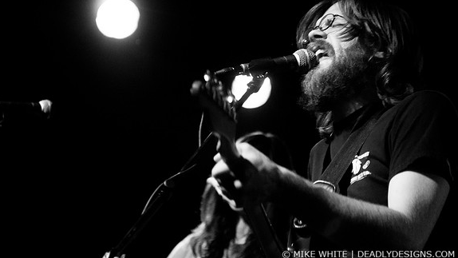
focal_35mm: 111
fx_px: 1348
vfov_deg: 10.9
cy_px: 107
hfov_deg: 19.3
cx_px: 227
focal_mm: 70
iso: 1000
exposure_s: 1/60
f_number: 2.8
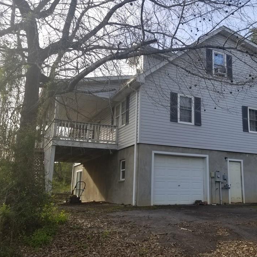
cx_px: 170
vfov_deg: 49.7
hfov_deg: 48.9
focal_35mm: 33
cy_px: 131
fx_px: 277
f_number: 1.7
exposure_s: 1/632
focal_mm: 4.3
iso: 50
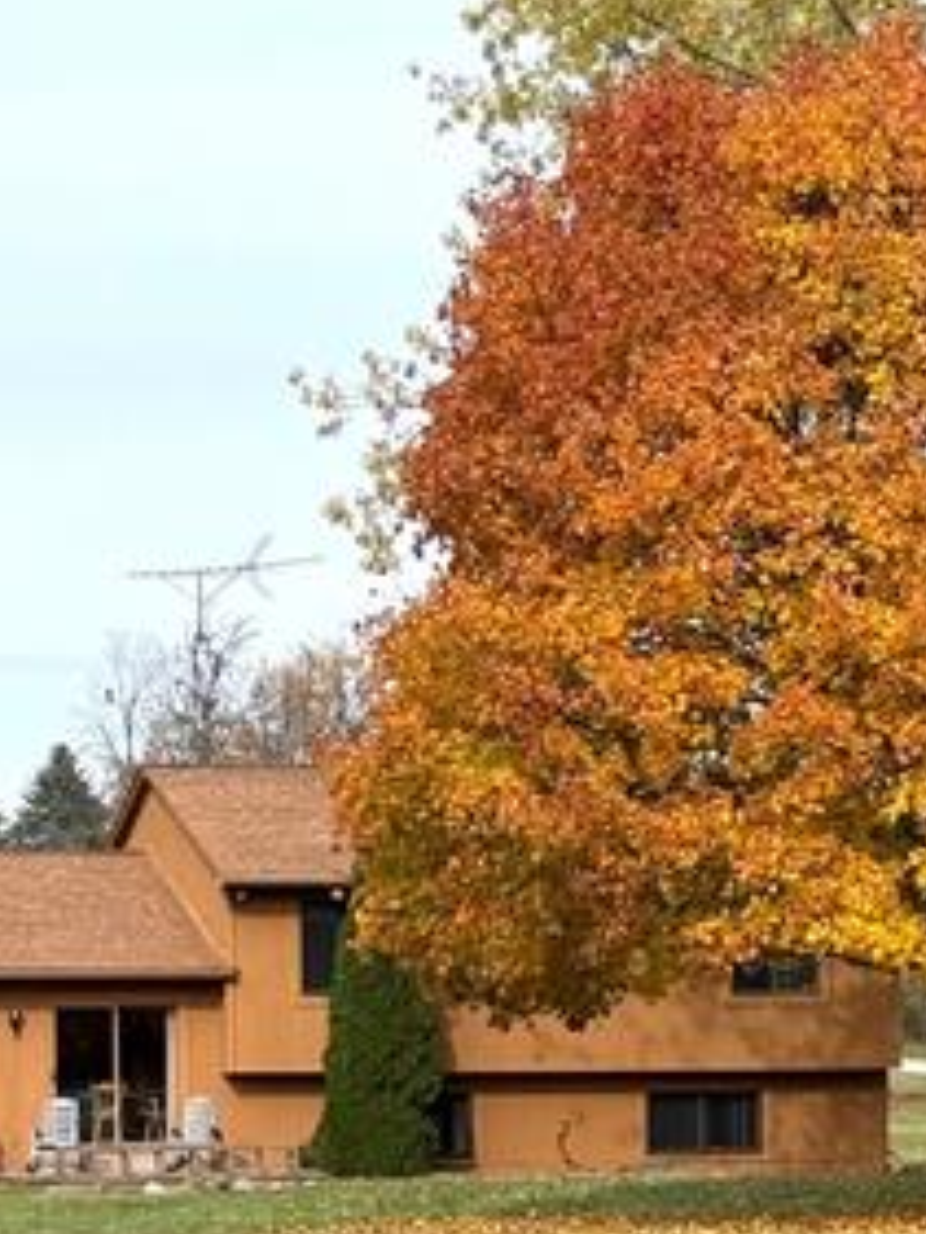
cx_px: 452
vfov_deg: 14.7
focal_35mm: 131
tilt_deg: -2.6
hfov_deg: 11.3
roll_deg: +0.4
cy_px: 1357
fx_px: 4669
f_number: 1.78
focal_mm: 6.76
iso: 64
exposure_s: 1/2146
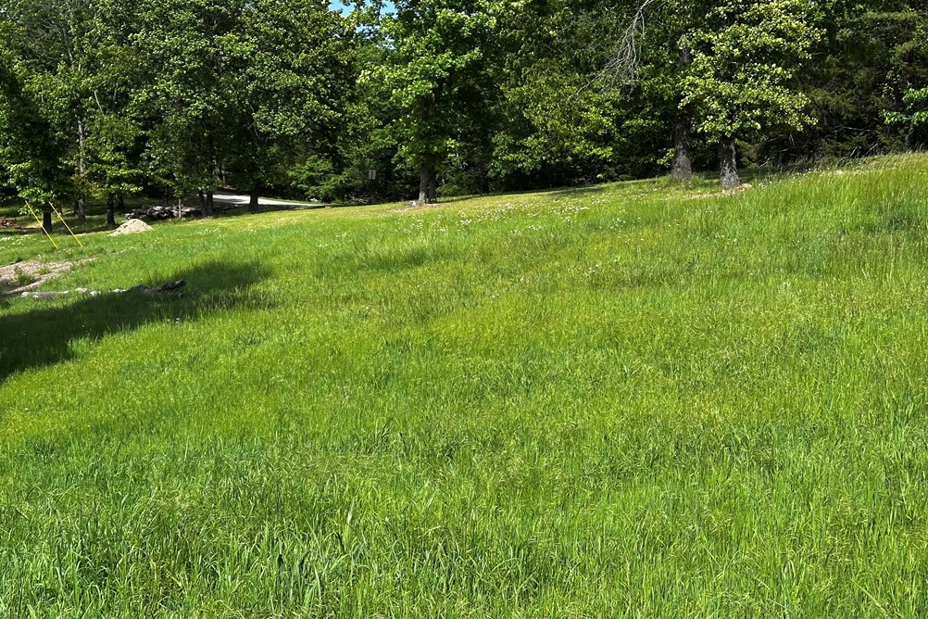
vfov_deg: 26.5
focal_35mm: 51
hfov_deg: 38.9
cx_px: 465
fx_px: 1315
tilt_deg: -3.8
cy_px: 281
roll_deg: -0.2
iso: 64
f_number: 1.78
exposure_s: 1/2028
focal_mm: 6.86
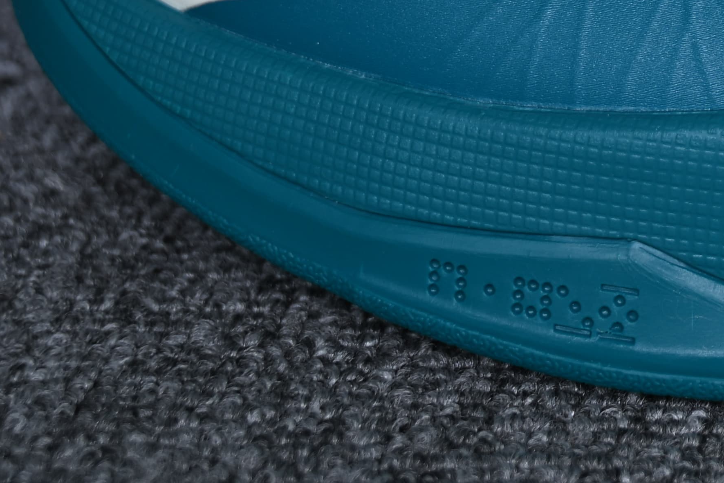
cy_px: -308
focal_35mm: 140
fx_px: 2816
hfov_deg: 13.6
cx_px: 1150
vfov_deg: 9.4
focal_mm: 41
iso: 100
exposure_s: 1/80
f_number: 4.5
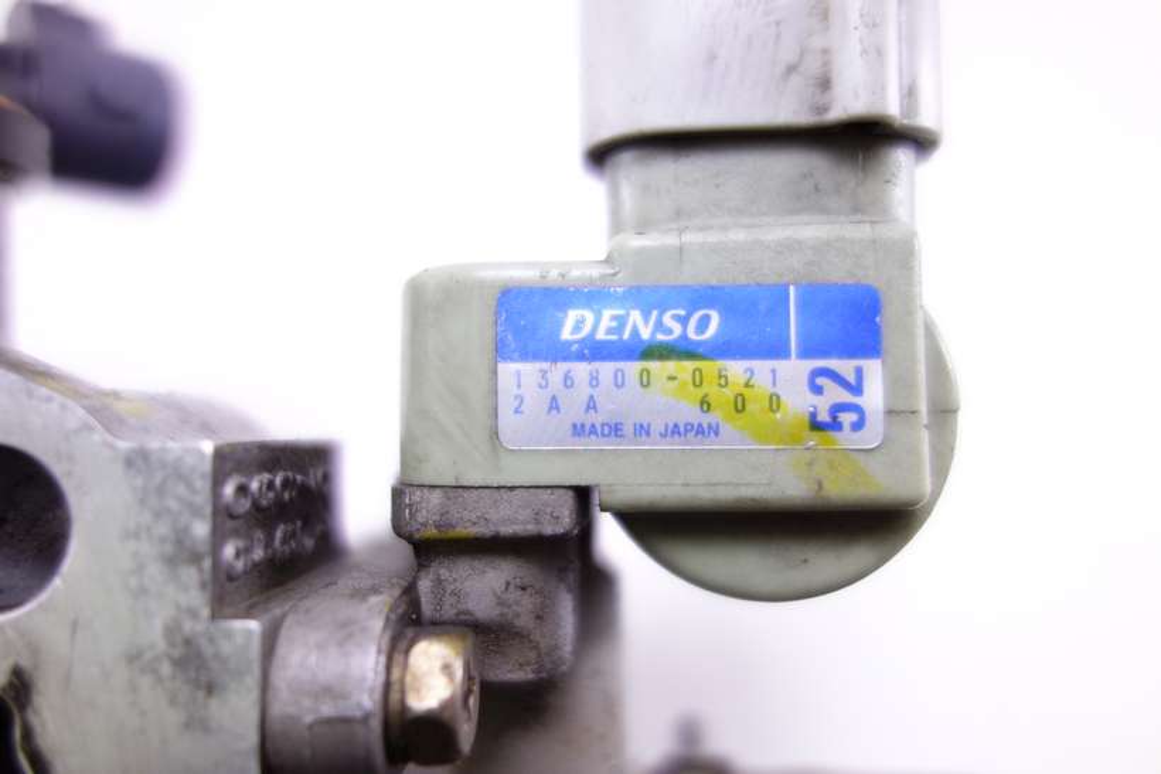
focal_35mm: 28
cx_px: 580
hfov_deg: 65.5
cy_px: 387
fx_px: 903
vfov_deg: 46.4
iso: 125
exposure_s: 1/60
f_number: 1.8
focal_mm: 10.4
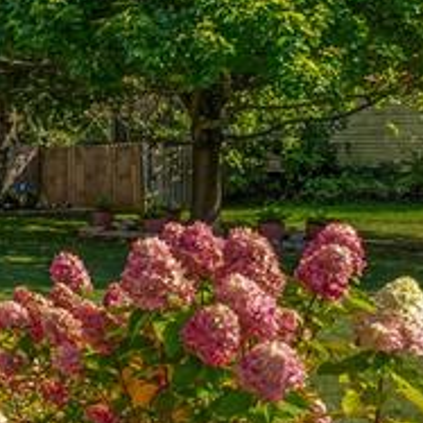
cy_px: 123
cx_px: -457
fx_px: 1161
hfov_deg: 15.7
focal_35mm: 84
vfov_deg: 20.5
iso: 100
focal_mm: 18
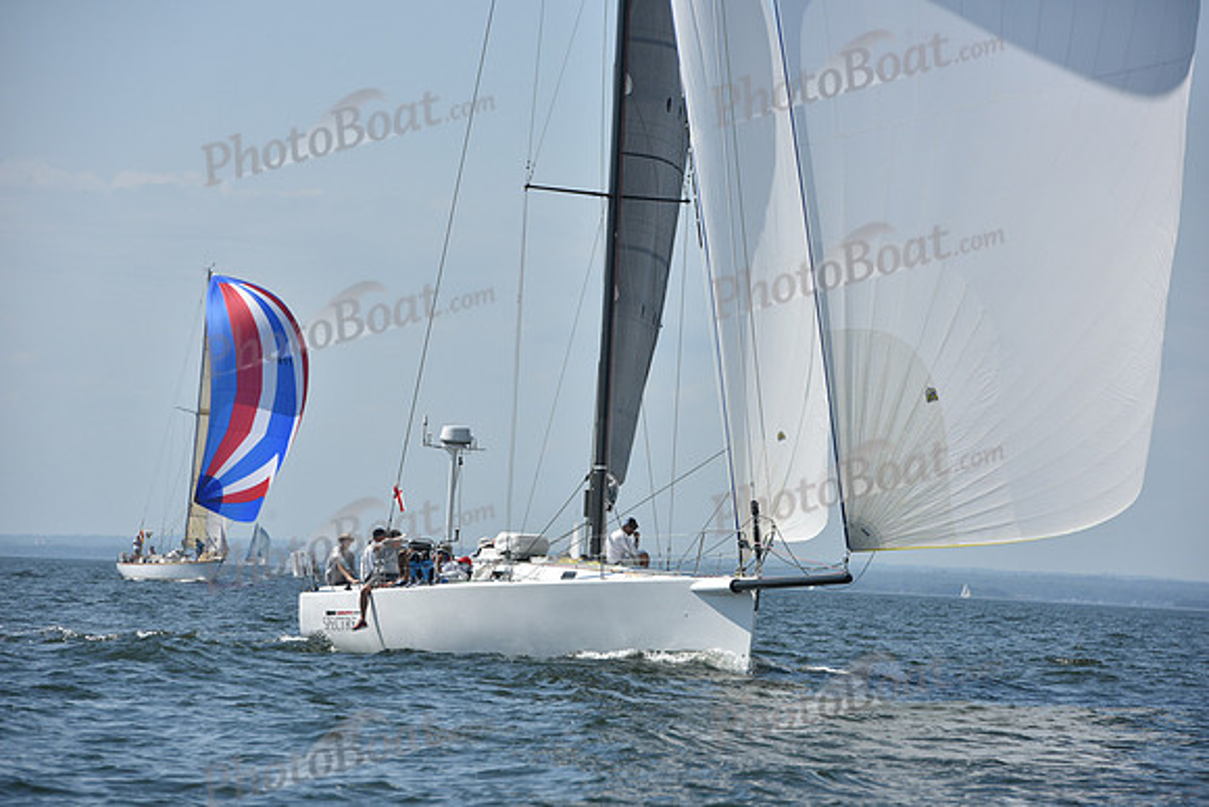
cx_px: 604
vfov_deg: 7.0
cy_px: 404
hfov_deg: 10.5
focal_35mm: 195
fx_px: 6550
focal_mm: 195
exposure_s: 1/1250
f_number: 9
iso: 250
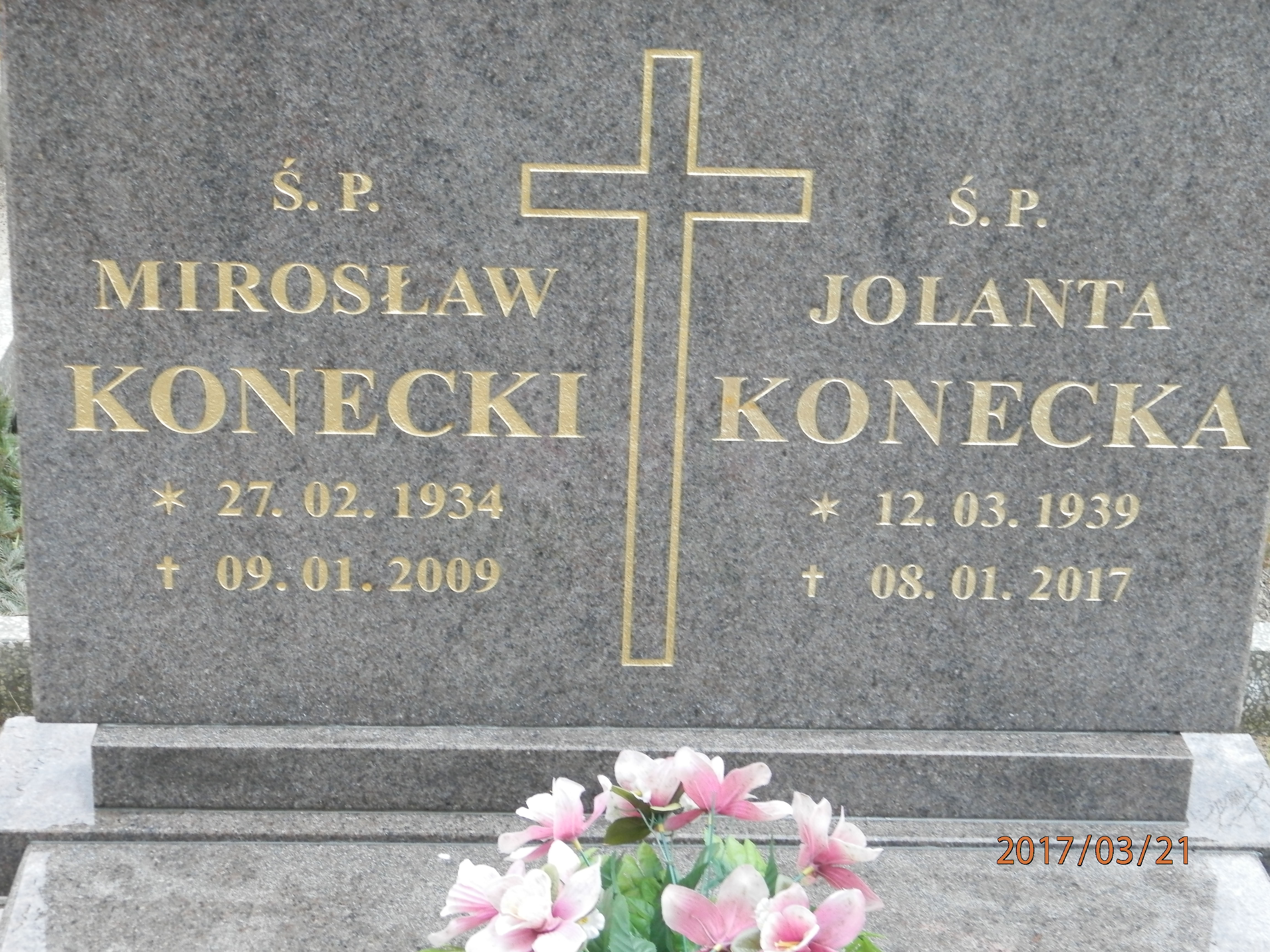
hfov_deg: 28.6
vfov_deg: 21.6
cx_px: 635
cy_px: 476
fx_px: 2495
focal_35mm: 68
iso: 200
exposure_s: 1/30
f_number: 4
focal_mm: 12.2
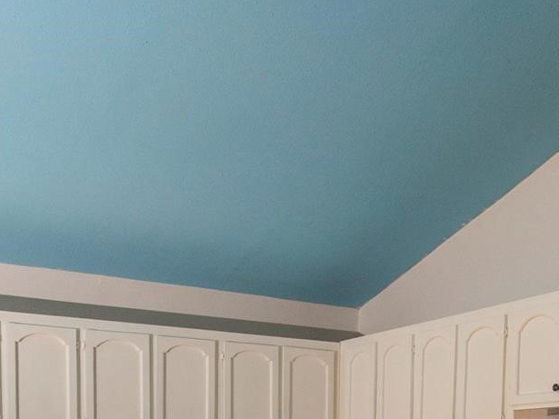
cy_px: 522
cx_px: 340
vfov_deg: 26.4
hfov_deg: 39.5
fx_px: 775
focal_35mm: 48
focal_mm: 10
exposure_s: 1/50
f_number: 9
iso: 400
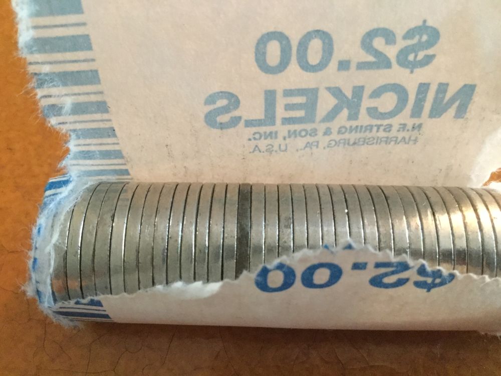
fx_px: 449
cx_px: 250
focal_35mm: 31
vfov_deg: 45.4
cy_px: 188
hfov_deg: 58.4
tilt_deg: -68.9
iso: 640
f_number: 2.4
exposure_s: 1/15
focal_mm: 3.3
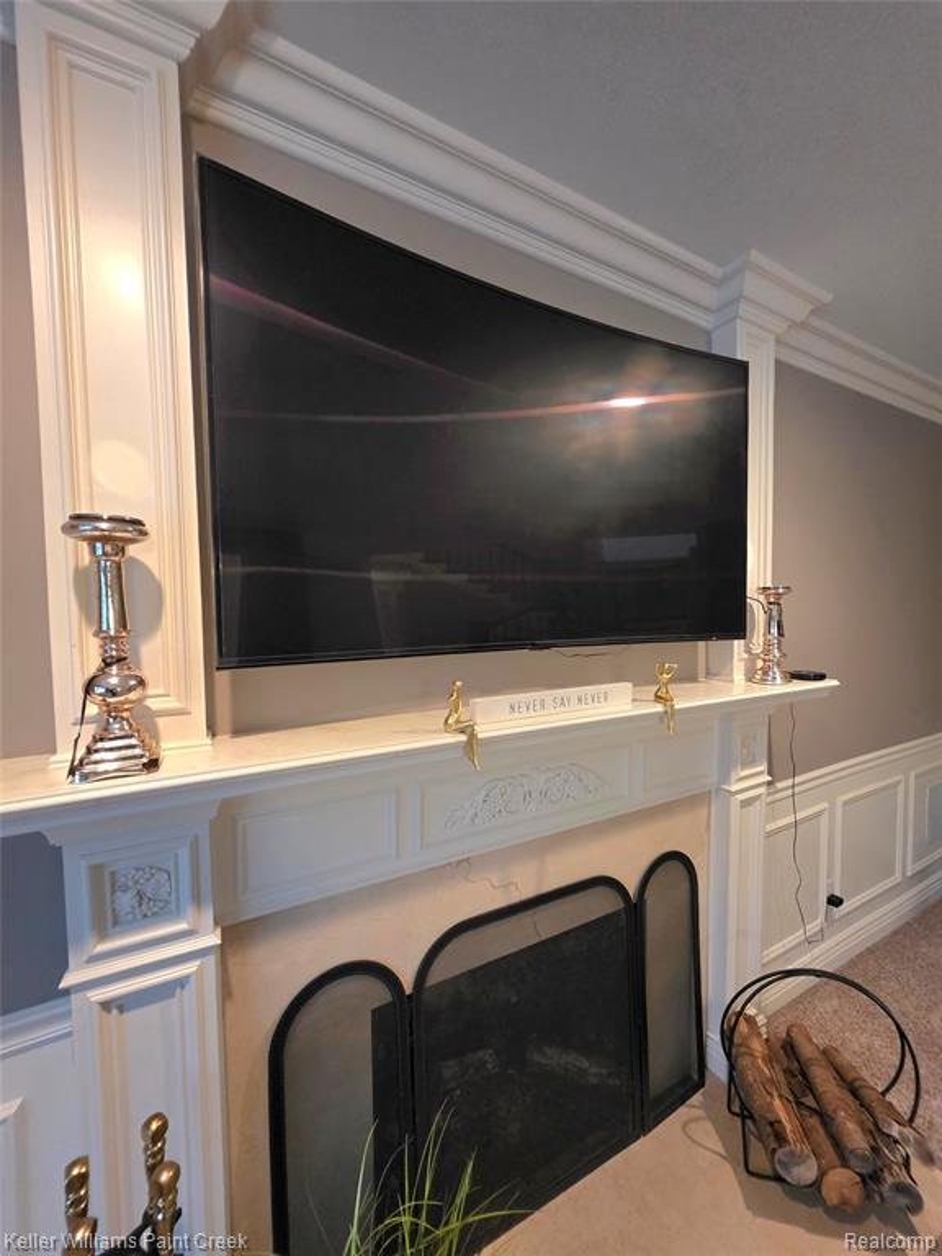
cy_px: 628
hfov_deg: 89.9
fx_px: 472
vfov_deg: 106.2
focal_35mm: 13
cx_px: 471
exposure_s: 1/60.2
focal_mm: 2.2
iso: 640
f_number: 1.9
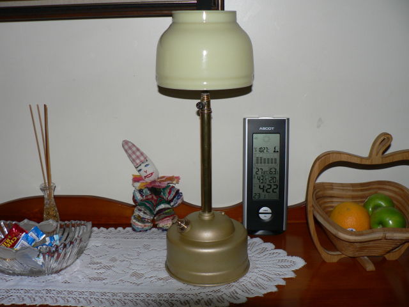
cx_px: 204
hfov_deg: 51.4
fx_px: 425
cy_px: 154
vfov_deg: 39.7
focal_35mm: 36
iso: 100
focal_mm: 6
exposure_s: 1/60
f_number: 2.8
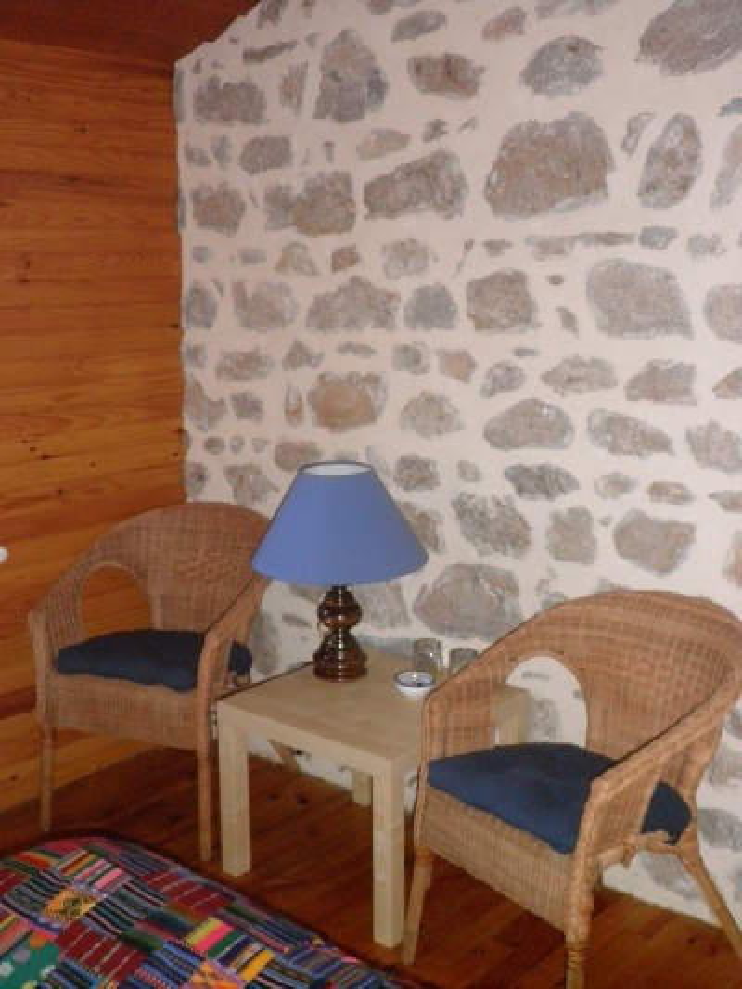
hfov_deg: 33.6
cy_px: 494
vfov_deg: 43.8
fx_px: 1228
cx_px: 371
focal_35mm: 43
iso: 400
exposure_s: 1/60
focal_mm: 7.6
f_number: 3.4
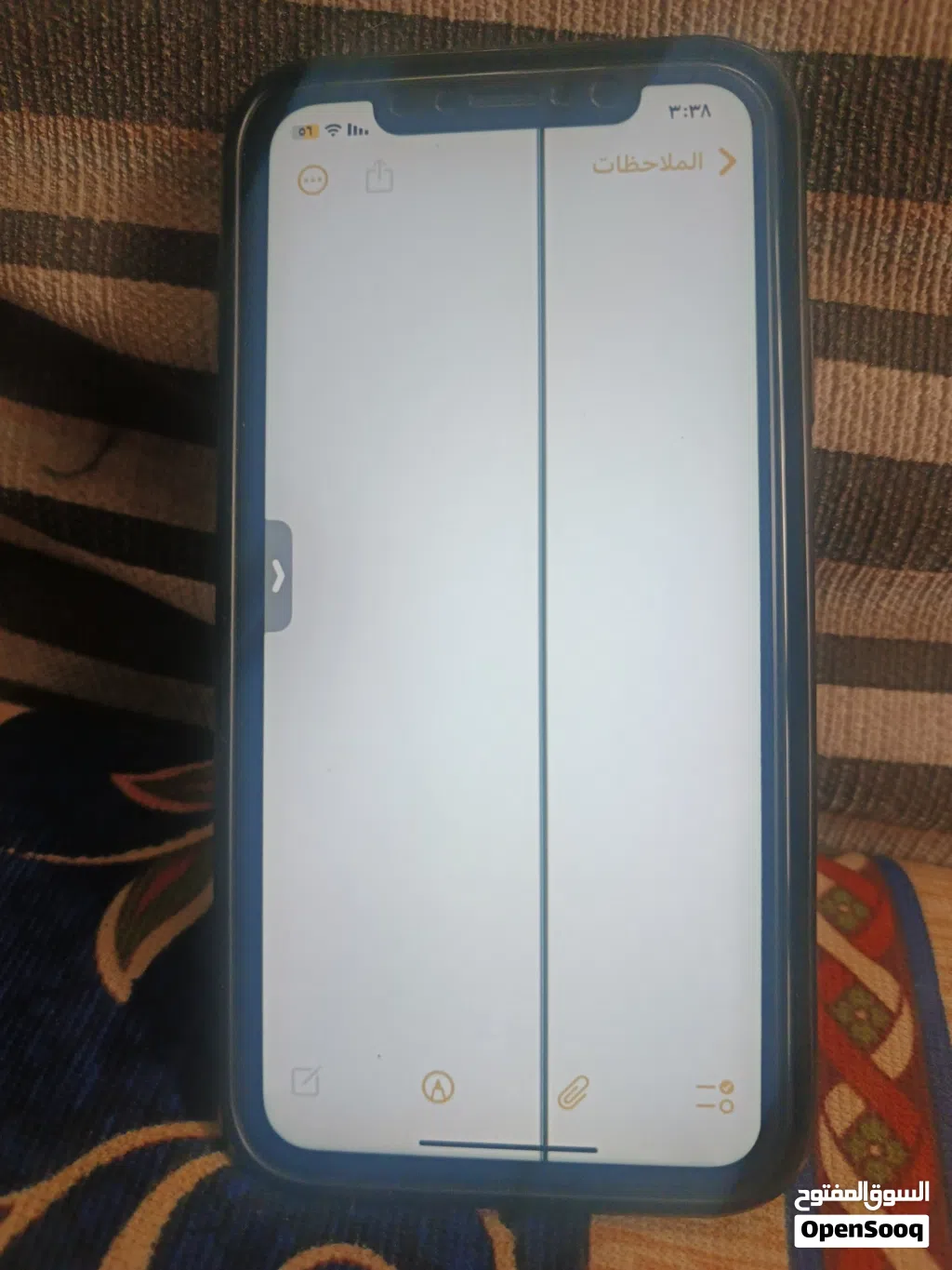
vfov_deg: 73.9
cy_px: 635
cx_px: 476
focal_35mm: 23
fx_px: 843
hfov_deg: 58.9
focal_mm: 5.89
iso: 1711
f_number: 1.8
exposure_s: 1/50
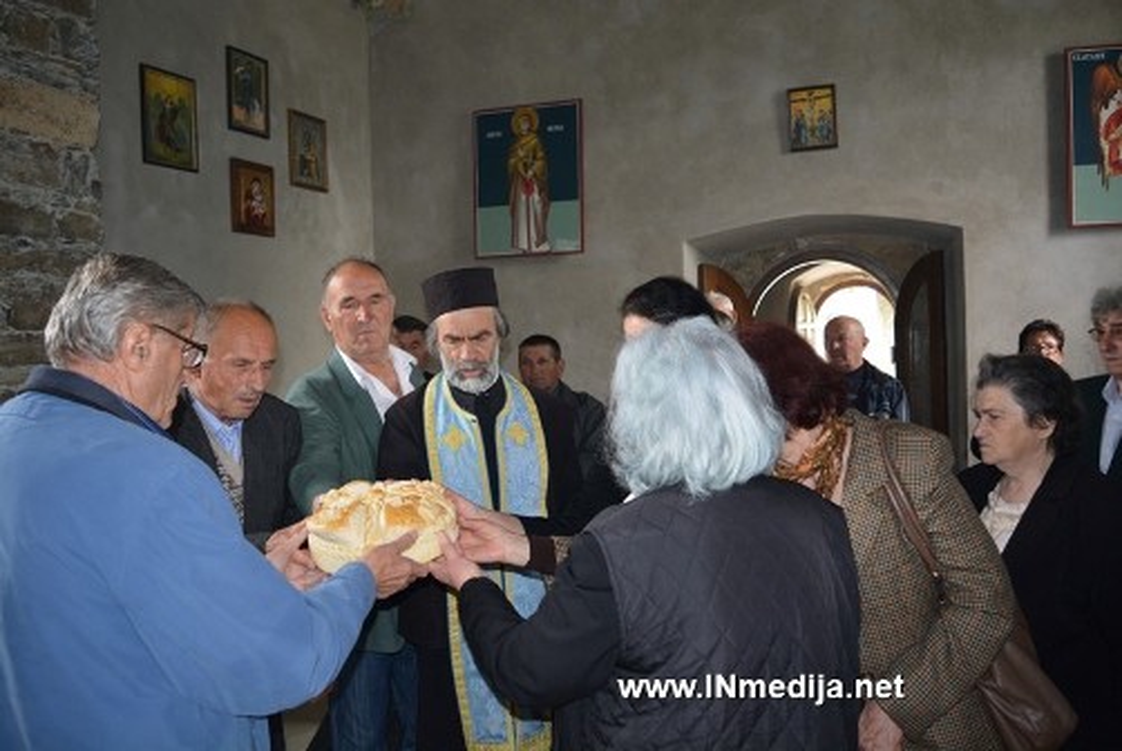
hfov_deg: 61.9
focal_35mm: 30
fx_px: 936
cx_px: 561
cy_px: 376
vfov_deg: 43.7
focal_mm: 20
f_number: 3.5
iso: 640
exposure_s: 1/60
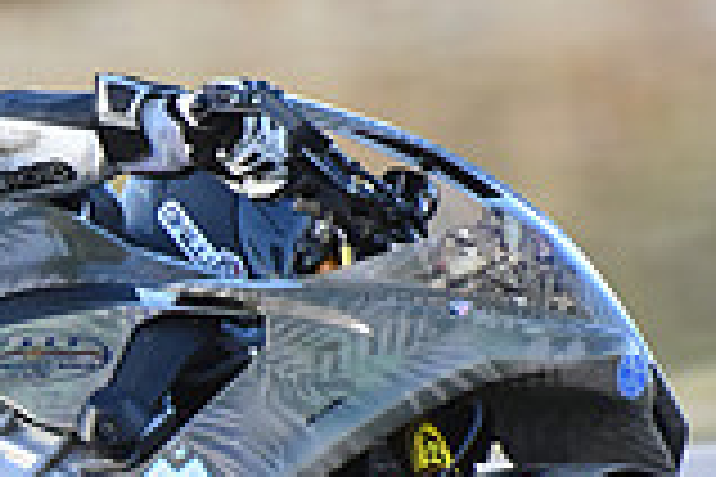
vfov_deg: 0.8
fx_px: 32615
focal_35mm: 1640
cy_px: 434
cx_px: -230
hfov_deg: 1.3
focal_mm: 300
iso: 1000
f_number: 7.1
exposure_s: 1/500
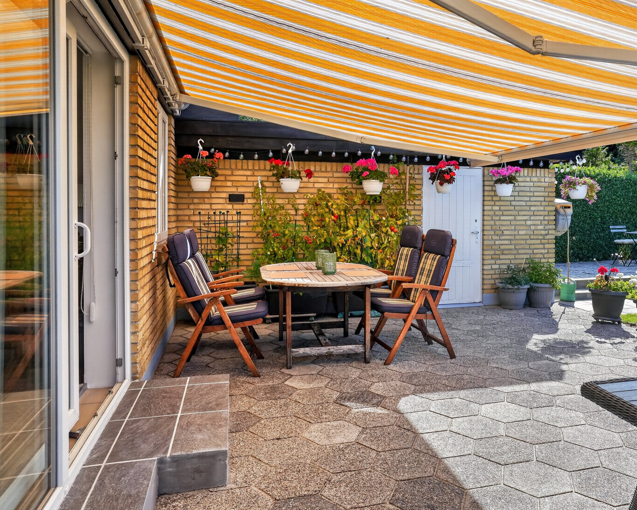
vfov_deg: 49.8
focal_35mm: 29
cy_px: 217
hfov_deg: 59.7
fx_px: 547
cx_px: 396
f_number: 8
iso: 640
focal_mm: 22
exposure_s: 1/320
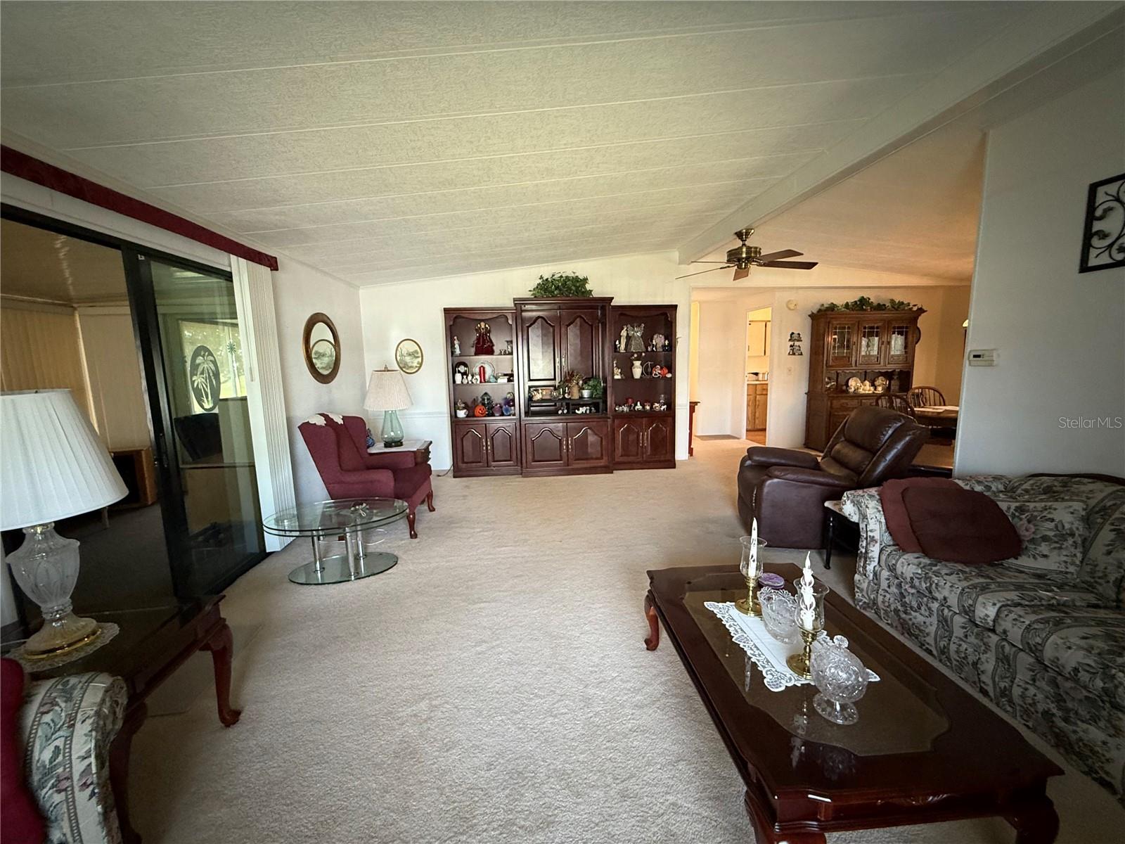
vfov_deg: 85.7
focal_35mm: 14
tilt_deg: -7.3
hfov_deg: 102.1
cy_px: 422
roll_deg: +1.8
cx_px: 562
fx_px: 455
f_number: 2.2
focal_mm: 2.22
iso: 500
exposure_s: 1/60
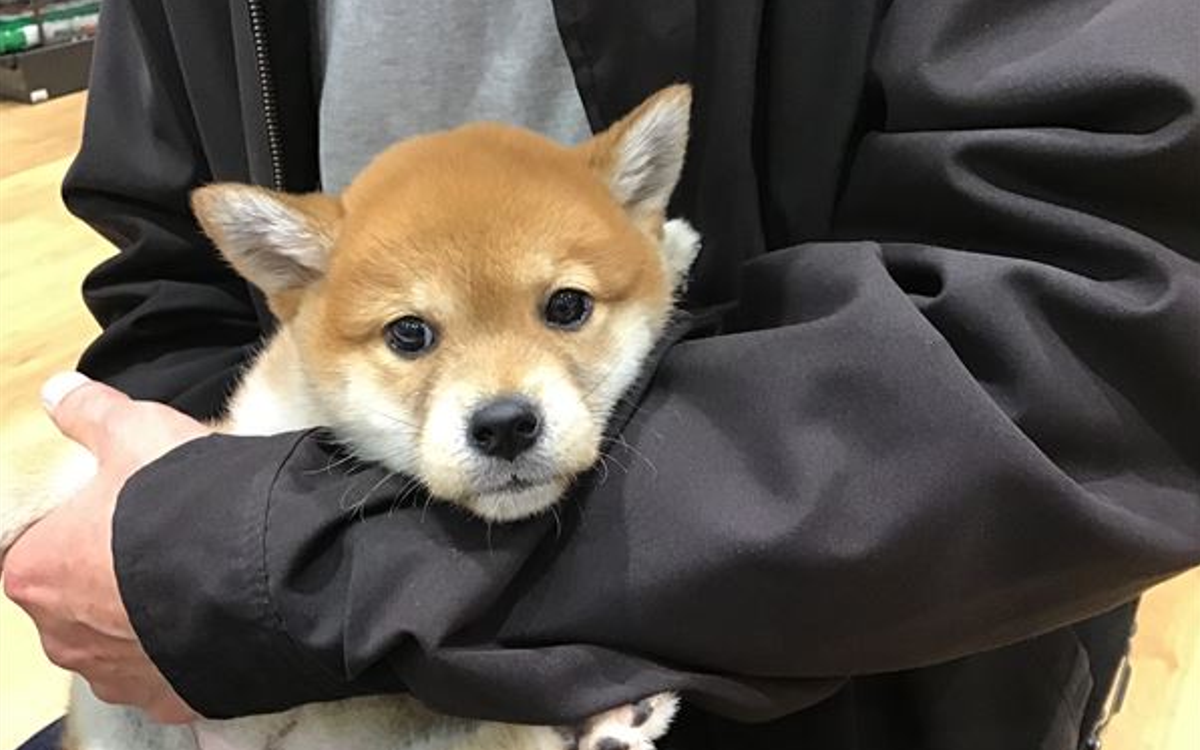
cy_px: 412
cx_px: 601
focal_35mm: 33
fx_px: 1079
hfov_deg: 58.1
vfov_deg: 38.3
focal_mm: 3.3
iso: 160
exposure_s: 1/30
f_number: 2.4
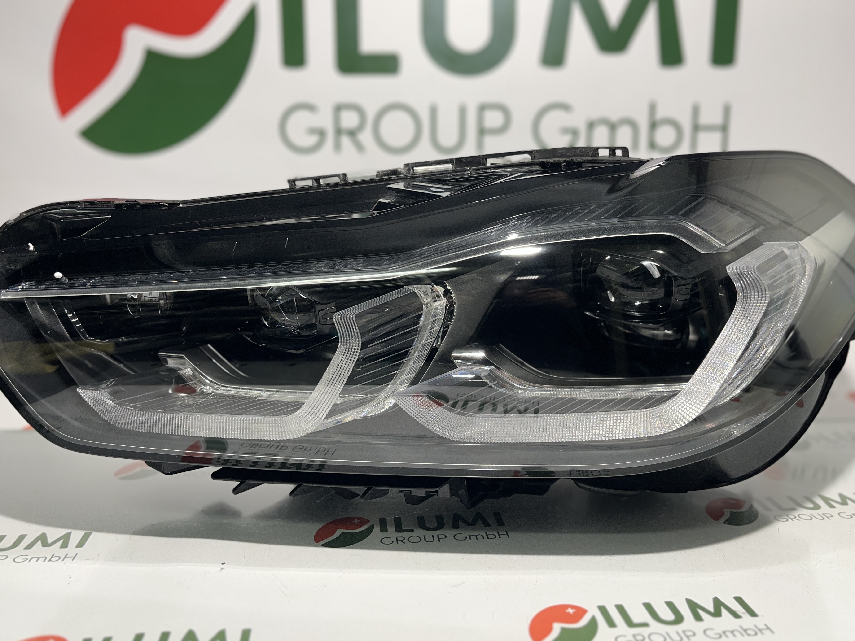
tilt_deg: -10.0
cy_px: 288
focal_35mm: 29
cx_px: 434
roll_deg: -1.3
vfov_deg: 48.2
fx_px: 716
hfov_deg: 61.7
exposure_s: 1/100
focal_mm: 5.1
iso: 50
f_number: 1.6
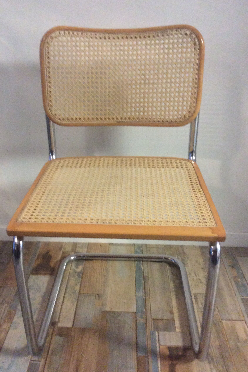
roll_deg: +0.3
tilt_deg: -25.7
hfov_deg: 38.8
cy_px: 185
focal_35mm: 34
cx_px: 112
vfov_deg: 55.8
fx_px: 351
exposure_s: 1/17
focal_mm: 3.3
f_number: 2.4
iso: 320
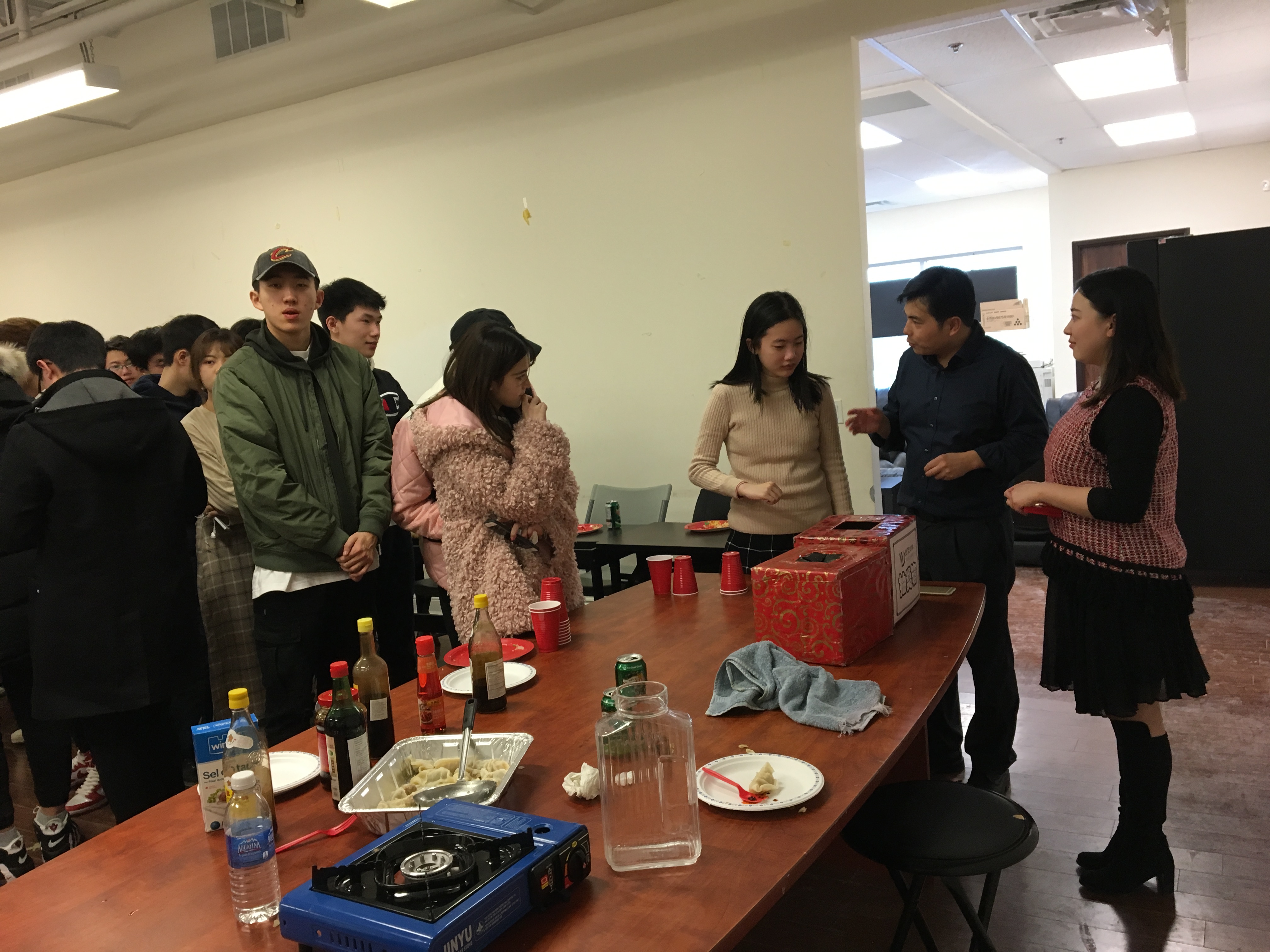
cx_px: 635
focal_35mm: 29
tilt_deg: -5.1
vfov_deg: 48.2
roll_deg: +4.7
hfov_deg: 61.7
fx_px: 1064
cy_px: 476
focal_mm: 4.15
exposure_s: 1/30
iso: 80
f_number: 2.2
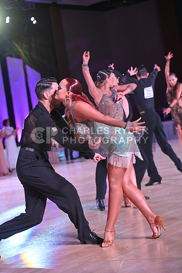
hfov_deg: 13.4
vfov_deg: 20.0
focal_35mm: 102
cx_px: 91
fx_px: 773
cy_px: 136
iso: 4000
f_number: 4.5
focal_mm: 102
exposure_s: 1/400
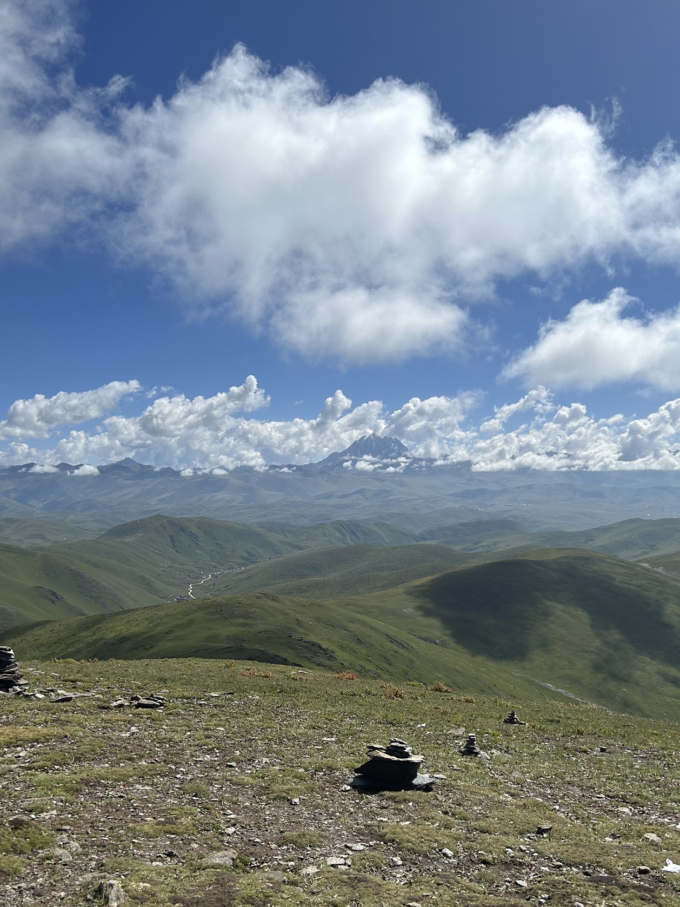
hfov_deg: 45.4
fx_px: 812
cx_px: 377
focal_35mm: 31
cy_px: 505
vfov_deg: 58.2
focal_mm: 5.7
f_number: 1.5
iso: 50
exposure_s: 1/10309
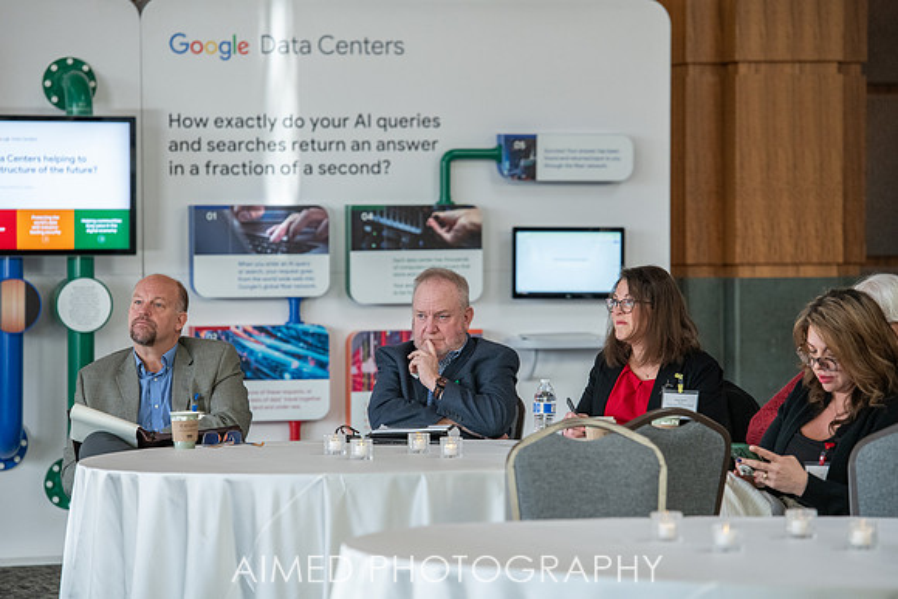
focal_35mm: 178
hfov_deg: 11.5
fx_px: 4450
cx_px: 440
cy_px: 294
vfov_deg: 7.7
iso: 2000
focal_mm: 175
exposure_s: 1/200
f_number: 5
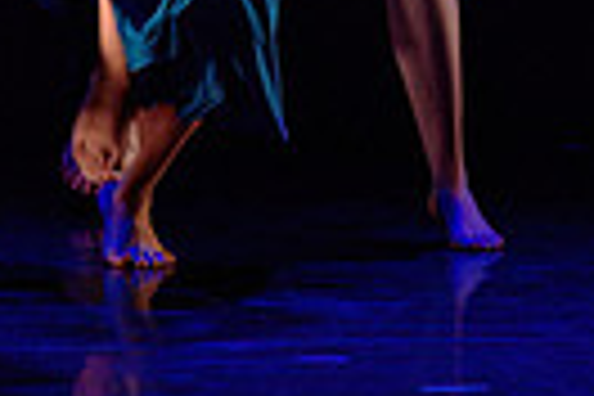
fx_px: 10873
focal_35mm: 659
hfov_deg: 3.1
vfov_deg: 2.1
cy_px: -484
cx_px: -376
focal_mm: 130
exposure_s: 1/200
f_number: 2.8
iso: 1600
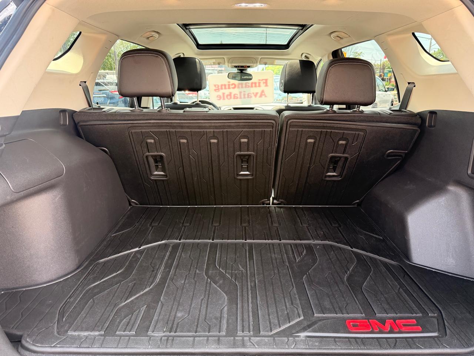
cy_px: 178
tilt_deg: -15.2
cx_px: 237
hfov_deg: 71.6
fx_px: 329
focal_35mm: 24
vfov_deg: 56.8
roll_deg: -0.4
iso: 200
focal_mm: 6.76
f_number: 1.78
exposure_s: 1/223
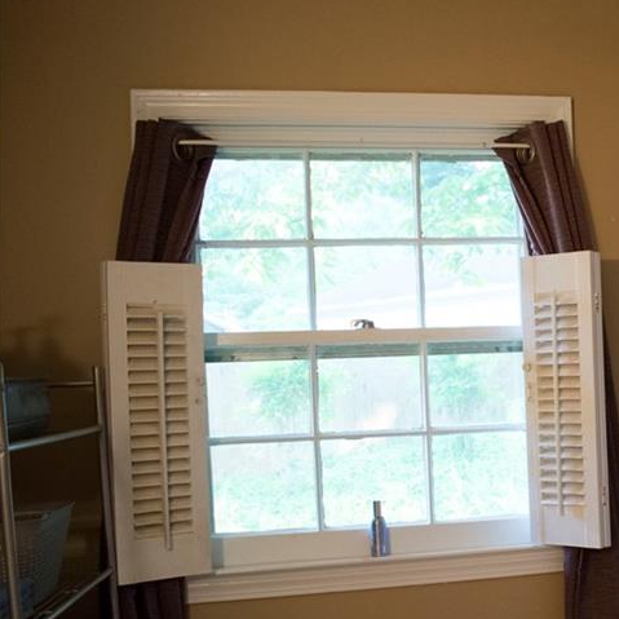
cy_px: 383
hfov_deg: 31.4
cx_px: 654
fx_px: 991
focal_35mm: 49
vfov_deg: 34.5
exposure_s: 1/60
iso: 1000
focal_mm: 18
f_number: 3.5
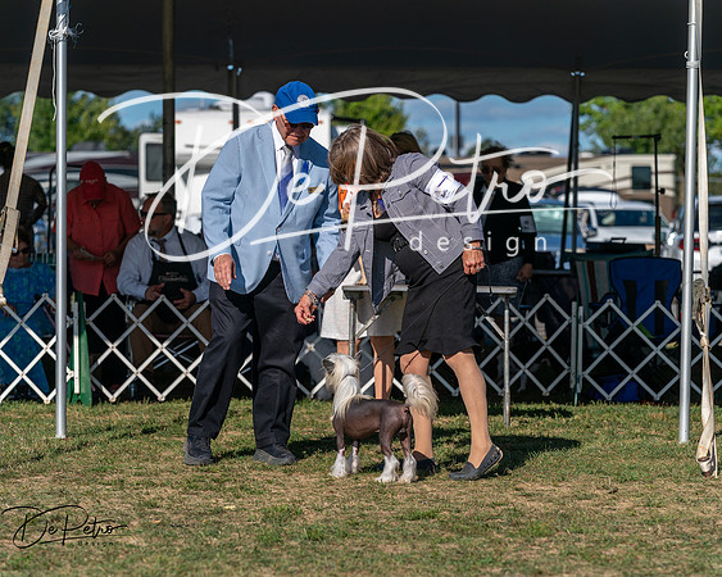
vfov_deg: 11.3
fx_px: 2911
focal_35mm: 136
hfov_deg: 14.1
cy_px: 288
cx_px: 361
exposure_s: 1/1250
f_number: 4.5
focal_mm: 121
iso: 100
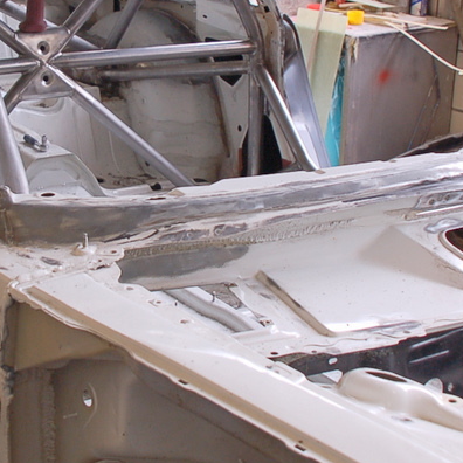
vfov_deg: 24.9
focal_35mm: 69
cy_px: 165
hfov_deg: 24.8
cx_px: 150
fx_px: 1046
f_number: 4
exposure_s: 1/60
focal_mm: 21
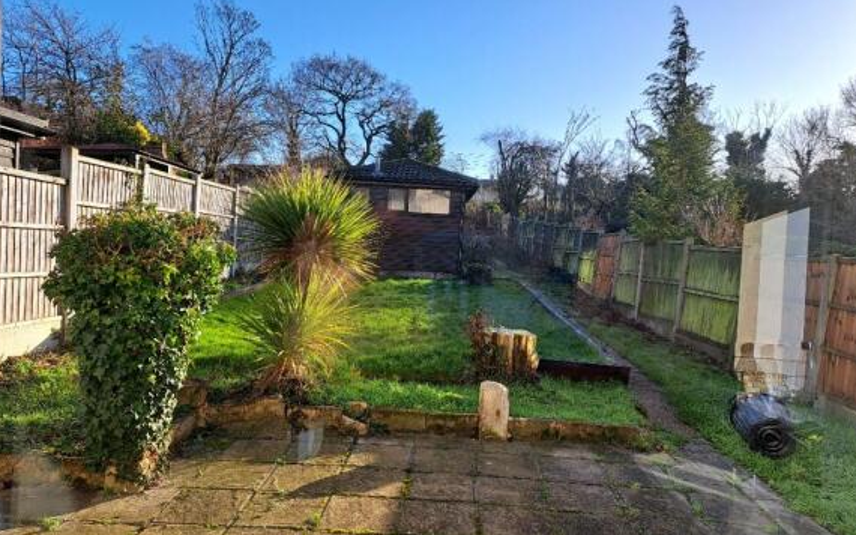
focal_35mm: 26
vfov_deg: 47.6
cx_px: 427
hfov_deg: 70.4
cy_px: 276
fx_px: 606
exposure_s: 1/474
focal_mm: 5.23
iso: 50
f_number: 1.8
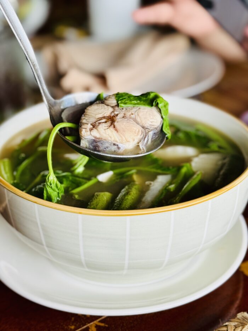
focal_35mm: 48
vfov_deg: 39.7
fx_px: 458
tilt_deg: -25.4
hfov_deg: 30.3
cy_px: 166
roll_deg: +0.5
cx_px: 124
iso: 80
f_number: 1.78
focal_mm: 6.76
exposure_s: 1/452
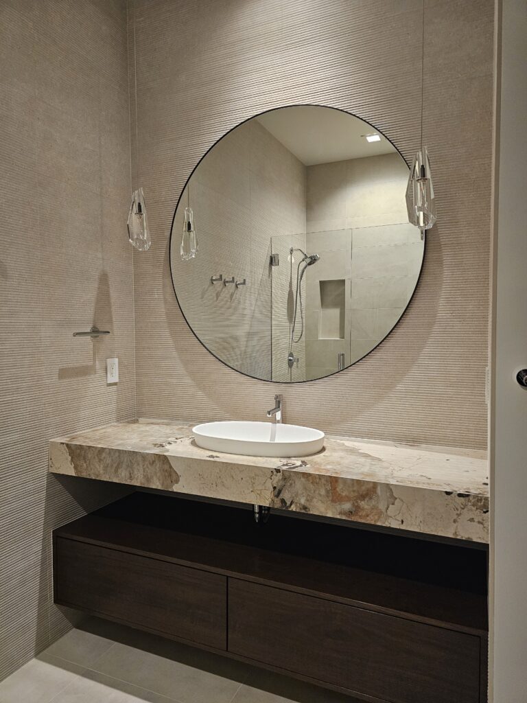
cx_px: 264
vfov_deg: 73.9
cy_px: 352
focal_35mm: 23
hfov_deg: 58.9
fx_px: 467
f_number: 1.7
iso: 640
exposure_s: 1/120
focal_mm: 6.3
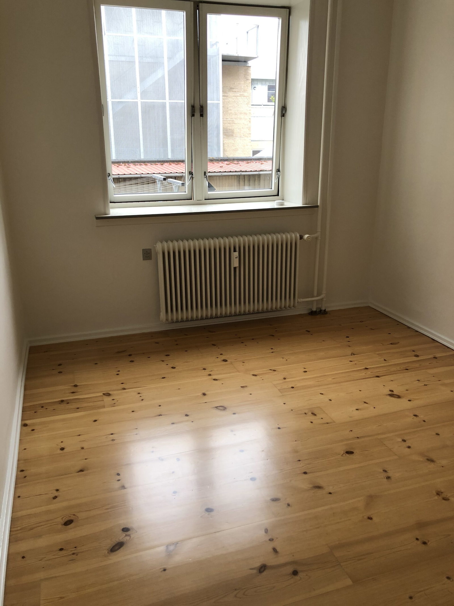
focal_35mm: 28
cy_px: 303
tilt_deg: -17.3
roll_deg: -0.1
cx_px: 227
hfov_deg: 49.7
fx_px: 490
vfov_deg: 63.4
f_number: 1.8
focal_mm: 3.99
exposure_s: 1/100
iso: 32
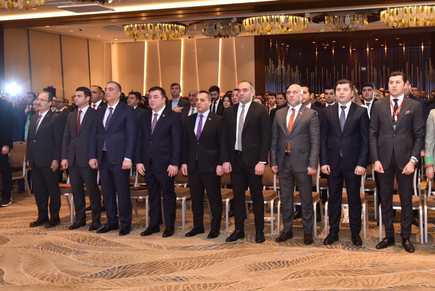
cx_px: 268
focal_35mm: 45
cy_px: 111
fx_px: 544
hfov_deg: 43.3
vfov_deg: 29.8
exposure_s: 1/100
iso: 500
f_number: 3.2
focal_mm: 34
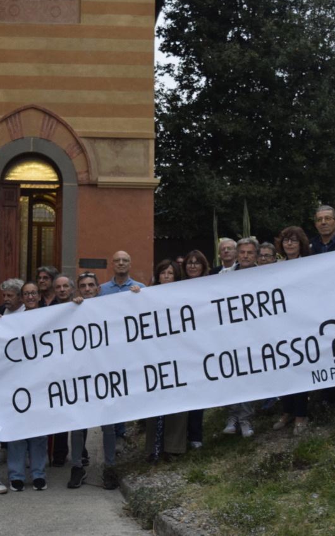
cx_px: 106
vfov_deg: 34.0
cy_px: 267
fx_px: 876
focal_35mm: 60
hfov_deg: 21.5
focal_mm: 26
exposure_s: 1/100
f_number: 5
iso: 1600
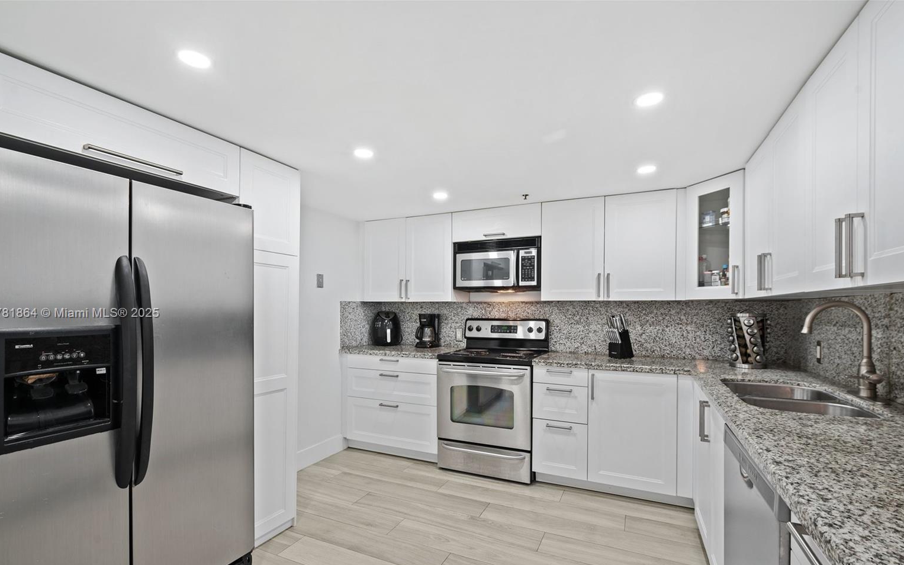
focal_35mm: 16
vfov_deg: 71.0
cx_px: 443
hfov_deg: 97.8
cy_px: 314
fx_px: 394
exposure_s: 1/2.5
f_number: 8
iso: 200
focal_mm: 15
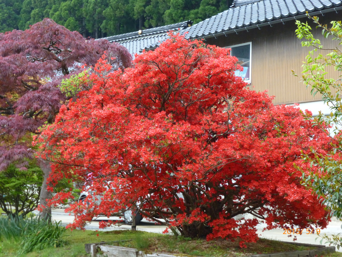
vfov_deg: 16.4
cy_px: 128
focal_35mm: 90
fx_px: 889
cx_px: 171
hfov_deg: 21.8
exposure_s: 1/50
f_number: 5.2
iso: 400
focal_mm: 16.1
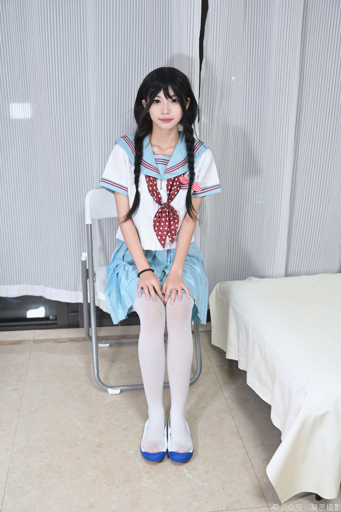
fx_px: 568
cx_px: 170
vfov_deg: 48.5
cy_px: 256
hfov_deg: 33.4
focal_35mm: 40
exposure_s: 1/100
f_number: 2.8
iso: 1600
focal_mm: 40
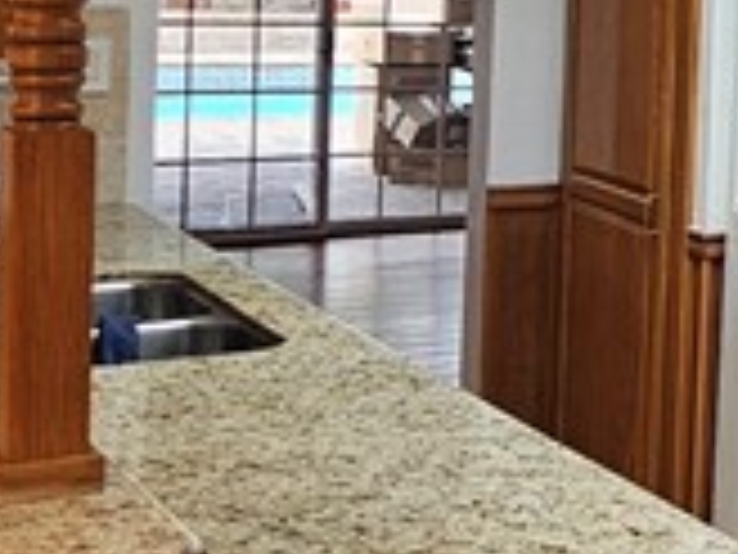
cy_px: 59
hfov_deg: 20.5
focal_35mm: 81
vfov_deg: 17.9
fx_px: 1727
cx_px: 1120
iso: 80
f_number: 2.2
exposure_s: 1/120
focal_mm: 2.2
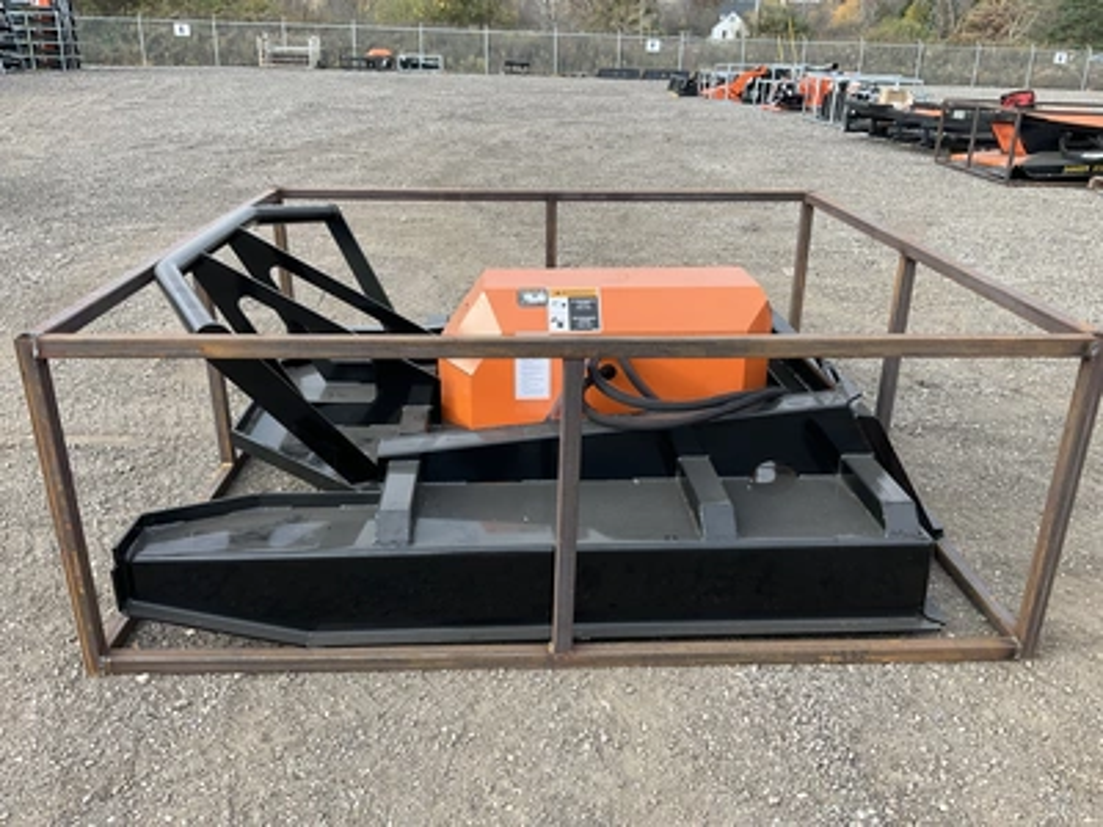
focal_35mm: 29
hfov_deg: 61.7
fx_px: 924
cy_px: 414
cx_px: 552
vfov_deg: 48.2
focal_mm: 3
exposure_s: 1/351
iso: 25
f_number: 1.8
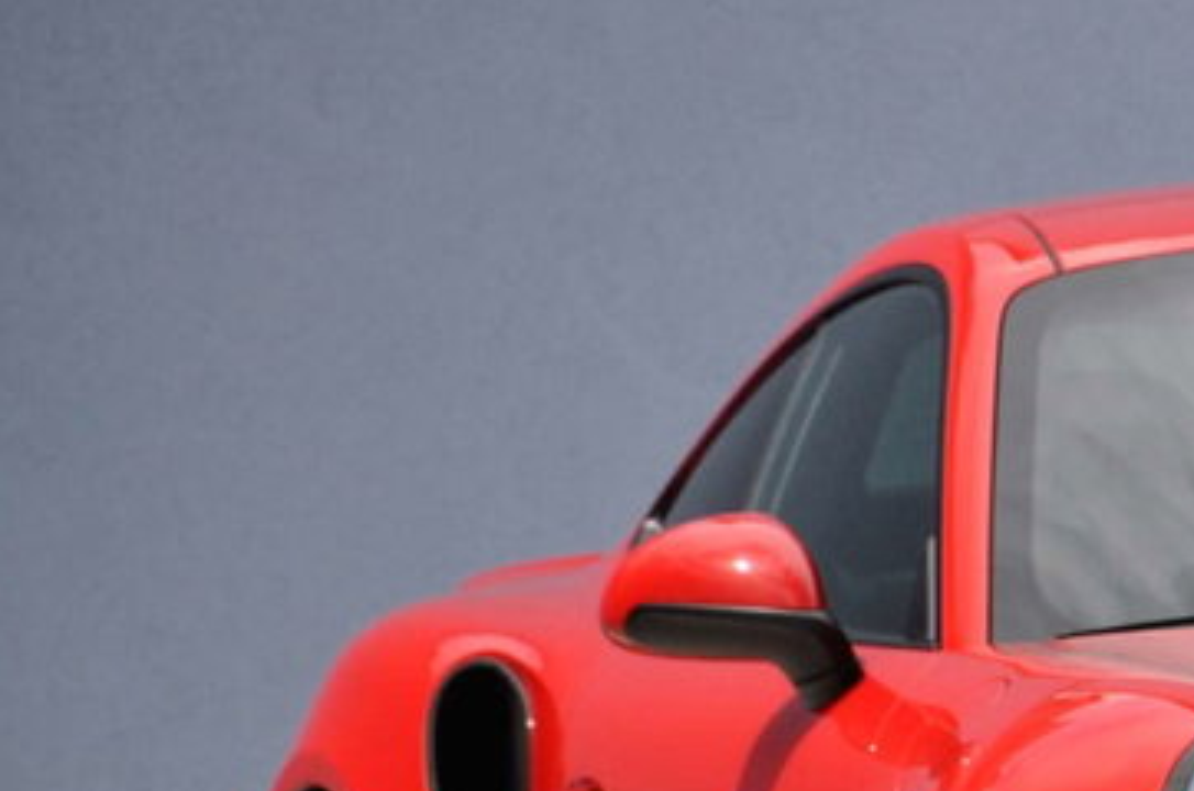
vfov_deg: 1.7
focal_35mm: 785
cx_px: 1656
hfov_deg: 2.6
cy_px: 959
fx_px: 26003
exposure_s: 1/800
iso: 500
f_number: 6
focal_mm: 185
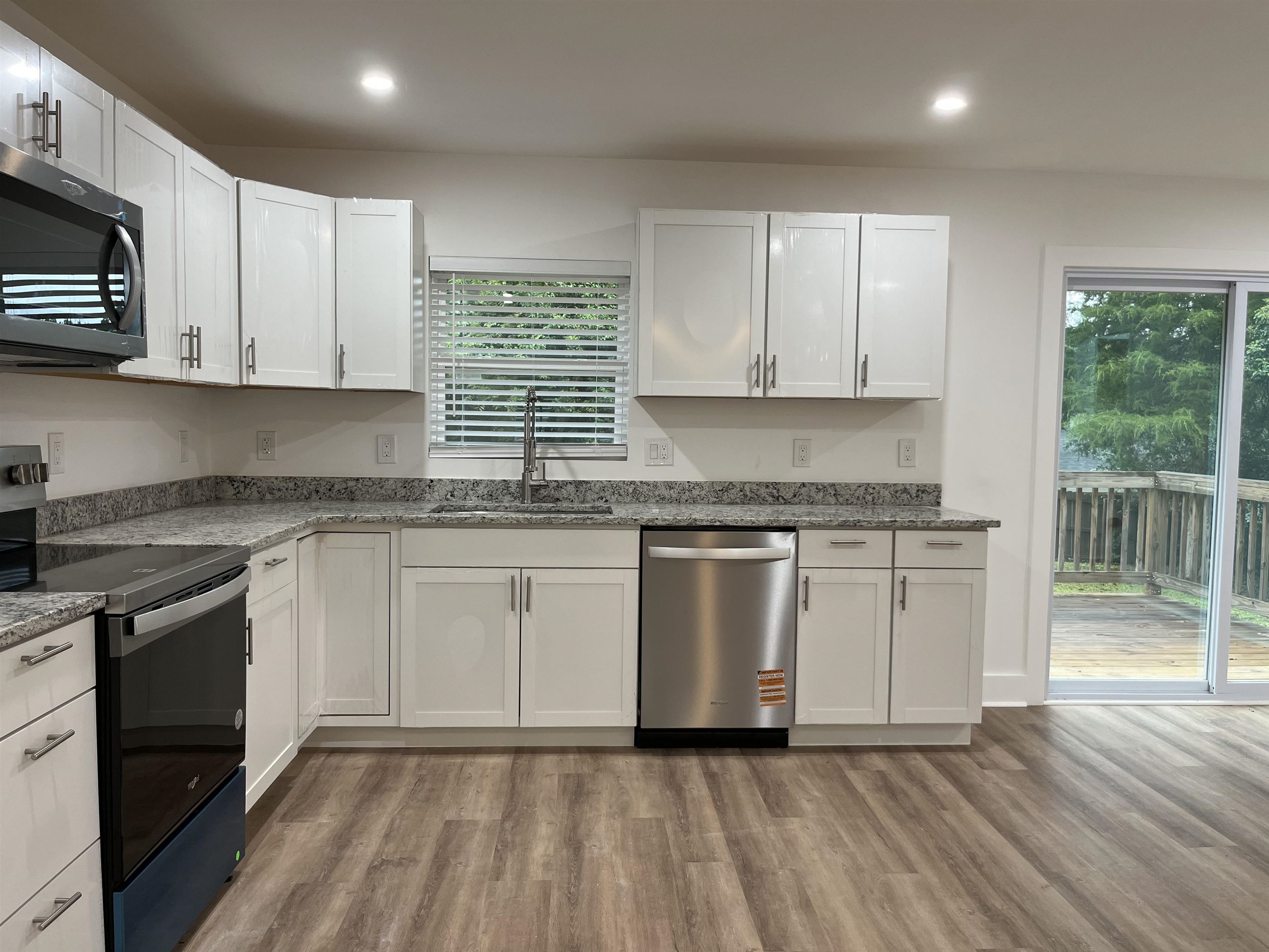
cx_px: 634
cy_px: 476
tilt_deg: -3.6
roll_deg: -0.7
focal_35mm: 26
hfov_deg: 67.3
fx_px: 953
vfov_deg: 53.1
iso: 64
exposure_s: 1/60
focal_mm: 5.1
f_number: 1.6
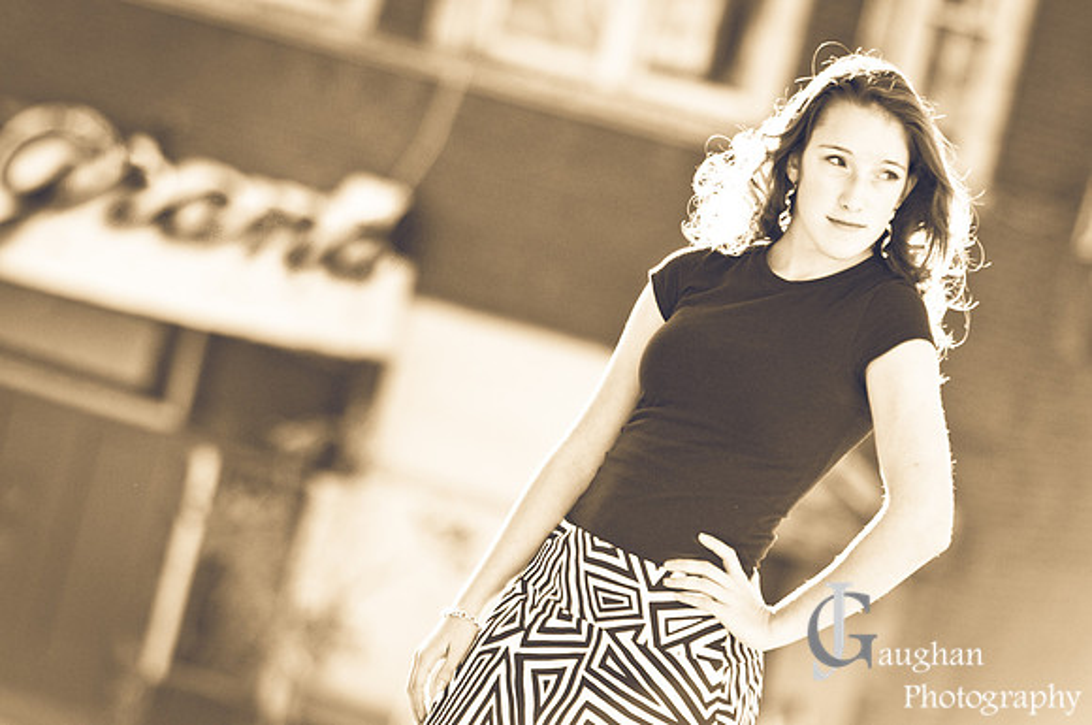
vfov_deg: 5.7
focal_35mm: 240
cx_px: 546
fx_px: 7270
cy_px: 362
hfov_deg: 8.6
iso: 500
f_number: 3.2
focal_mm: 160
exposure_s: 1/800
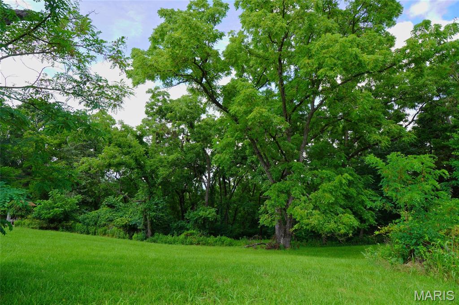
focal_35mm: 16
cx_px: 230
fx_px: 210
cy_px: 152
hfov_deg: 95.0
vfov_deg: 72.0
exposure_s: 1/100
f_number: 6.3
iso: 100
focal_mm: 11
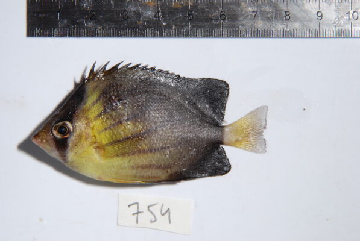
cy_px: 120
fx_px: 1277
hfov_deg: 16.0
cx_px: 180
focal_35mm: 128
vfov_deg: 10.8
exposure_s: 1/100
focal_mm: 85
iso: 100
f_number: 32
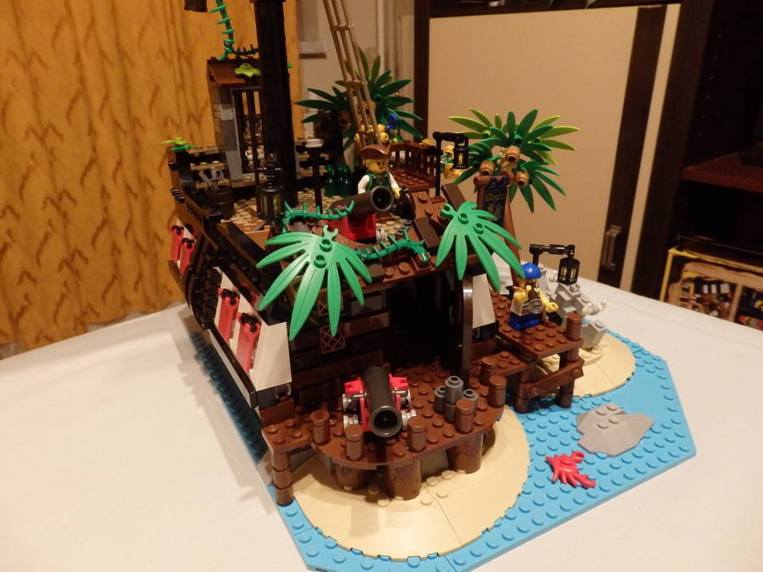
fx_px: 551
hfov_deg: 69.4
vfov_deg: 54.9
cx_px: 382
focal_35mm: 25
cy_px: 286
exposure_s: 1/30
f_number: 3
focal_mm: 4.5
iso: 800
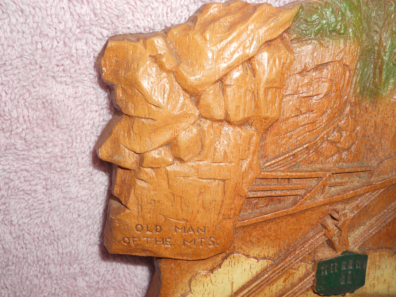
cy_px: 148
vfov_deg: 44.2
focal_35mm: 32
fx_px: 366
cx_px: 198
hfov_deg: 56.8
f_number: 8.8
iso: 80
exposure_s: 1/25
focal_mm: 5.8
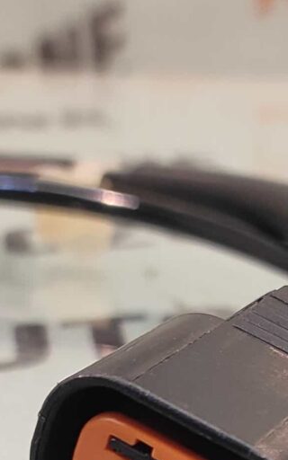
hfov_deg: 14.3
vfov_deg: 20.3
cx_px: 272
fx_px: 1130
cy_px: 660
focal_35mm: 90
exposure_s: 1/33
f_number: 1.79
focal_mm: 4.74
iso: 236
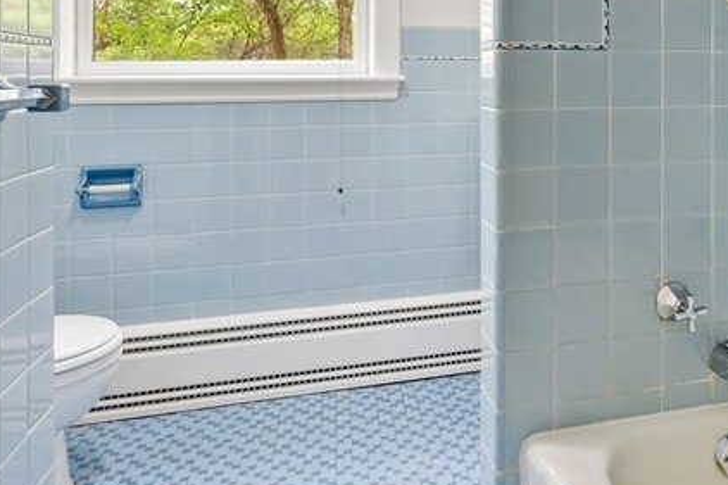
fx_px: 687
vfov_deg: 37.1
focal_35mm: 34
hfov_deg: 52.9
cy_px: 77
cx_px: 561
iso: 320
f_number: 8
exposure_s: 1.3
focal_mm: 14
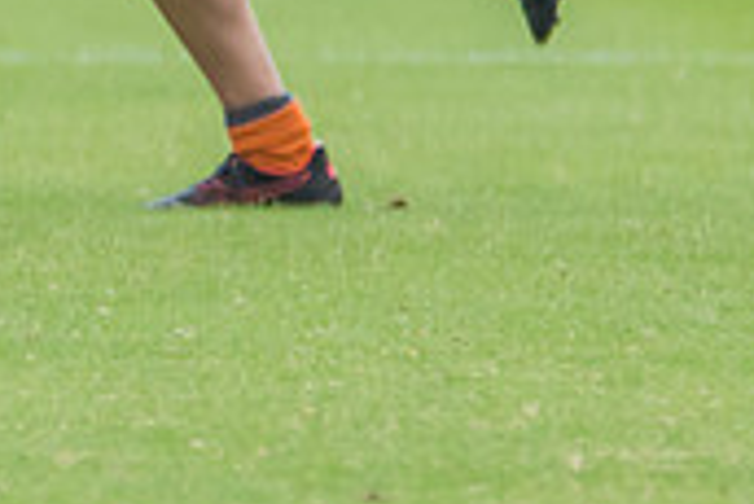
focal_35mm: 3304
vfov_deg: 0.4
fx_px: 69257
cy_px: 193
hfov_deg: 0.6
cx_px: -733
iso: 800
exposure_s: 1/1600
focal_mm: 600
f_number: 7.1
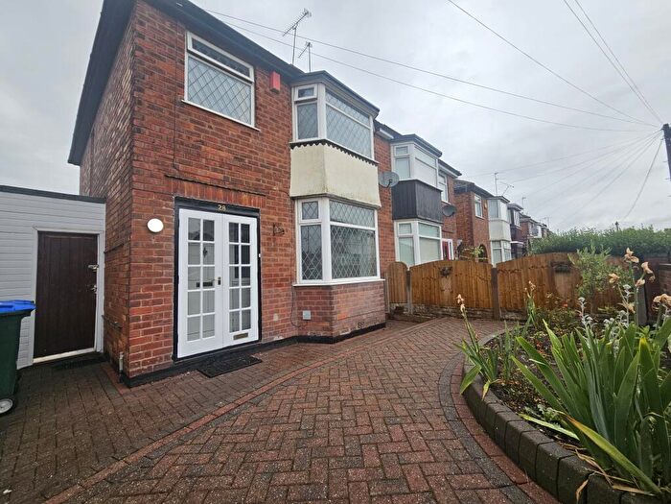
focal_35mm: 13
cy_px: 252
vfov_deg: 89.9
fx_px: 252
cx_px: 336
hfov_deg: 106.2
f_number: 2.2
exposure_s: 1/368
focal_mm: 2.2
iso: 50
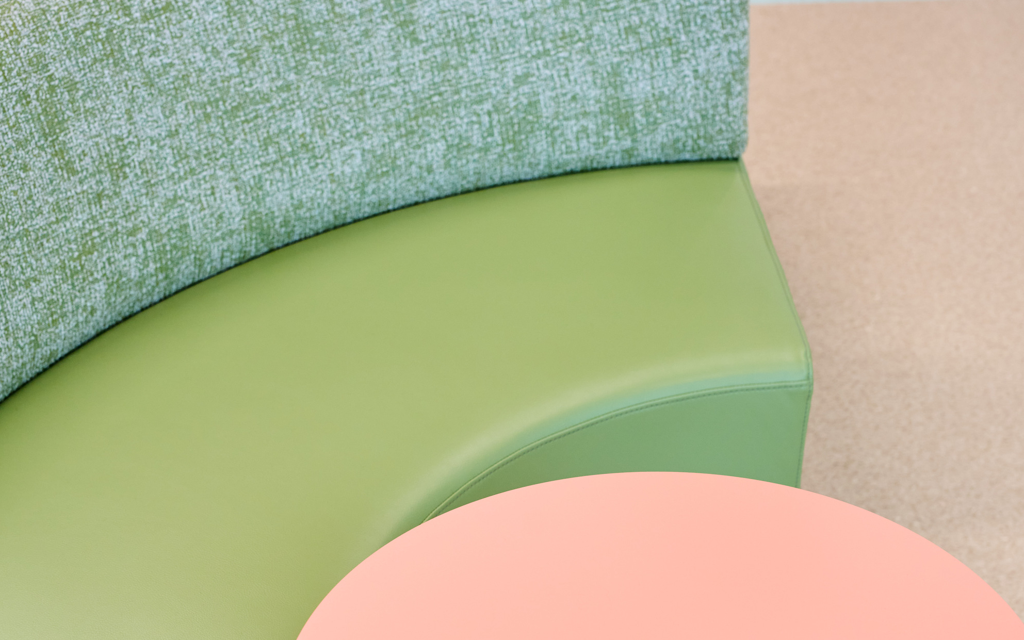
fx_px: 2149
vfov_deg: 16.9
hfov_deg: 26.8
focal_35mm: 77
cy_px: 423
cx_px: 515
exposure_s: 1/125
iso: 500
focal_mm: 50
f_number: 5
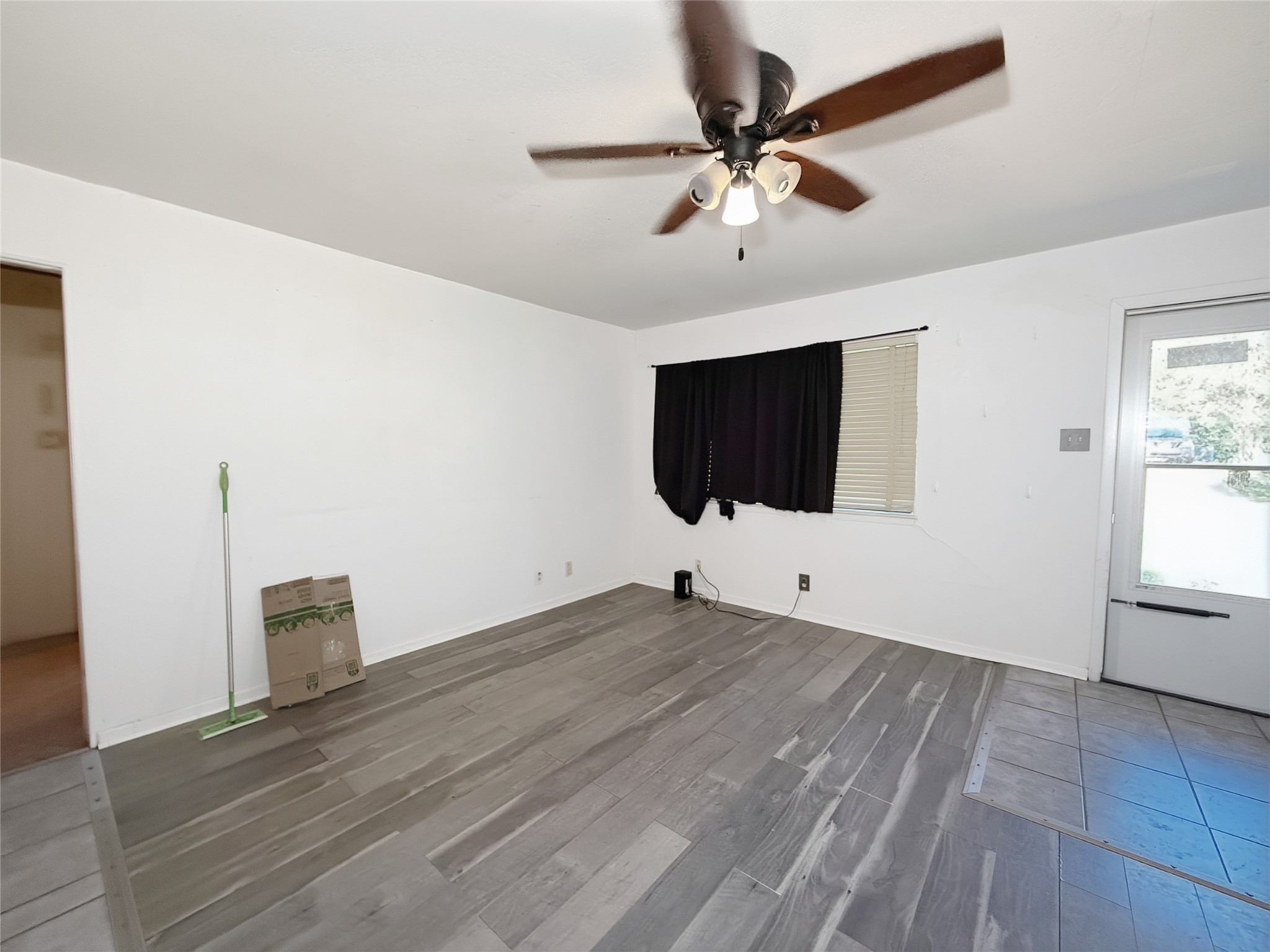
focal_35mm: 14
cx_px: 635
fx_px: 514
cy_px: 476
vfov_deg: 85.7
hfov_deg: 102.1
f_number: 2.2
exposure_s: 1/60
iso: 640
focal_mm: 2.22
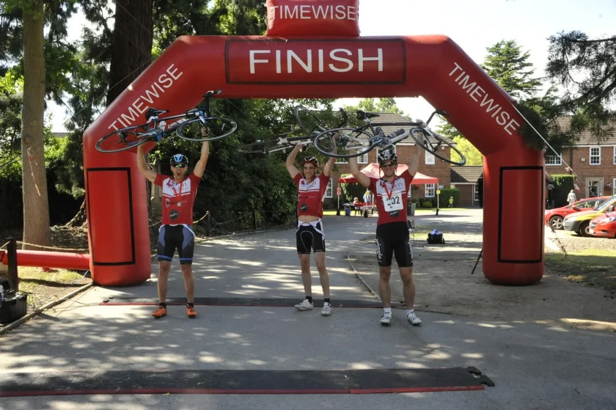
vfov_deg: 41.1
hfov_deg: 58.7
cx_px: 308
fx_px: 547
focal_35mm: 32
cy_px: 205
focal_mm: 32
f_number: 10
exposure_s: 1/640
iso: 2500
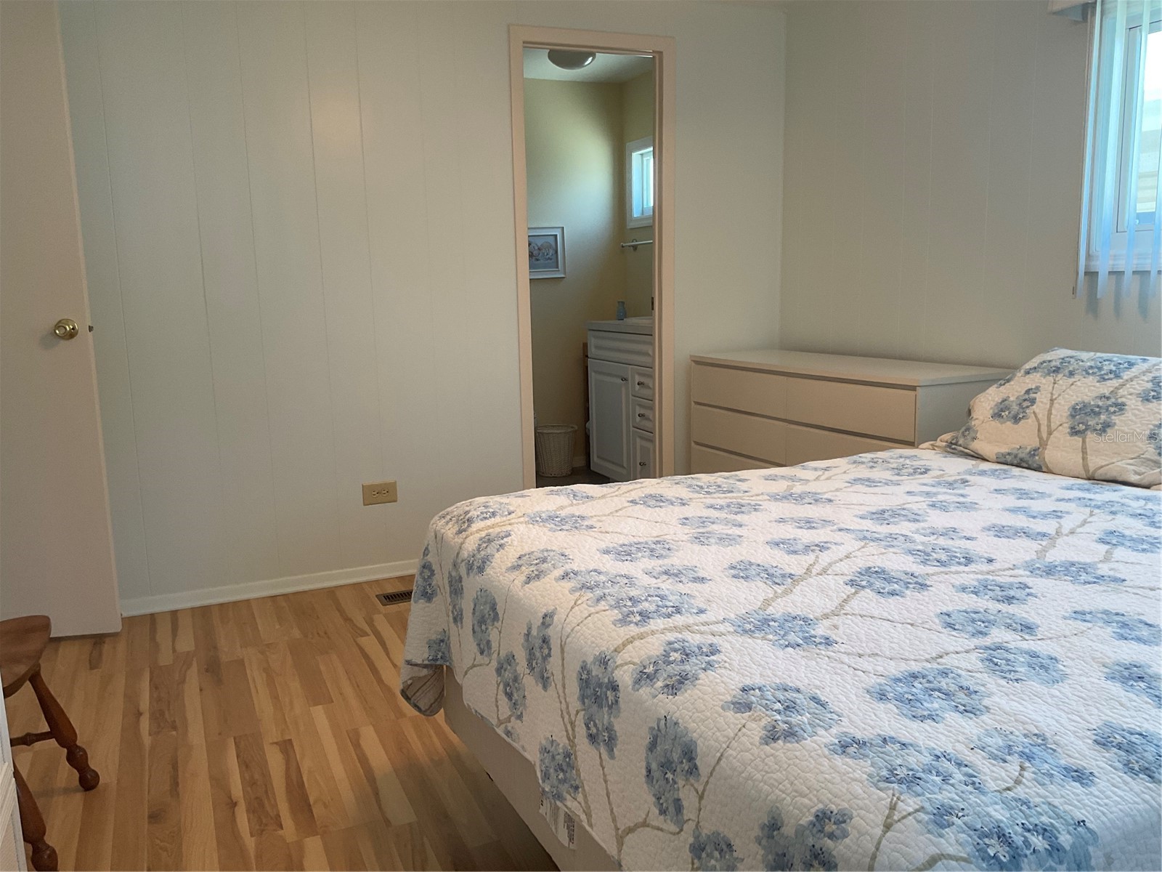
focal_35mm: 29
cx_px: 581
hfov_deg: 61.7
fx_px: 973
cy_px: 436
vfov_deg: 48.2
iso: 50
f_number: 1.8
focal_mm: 3
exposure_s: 1/60
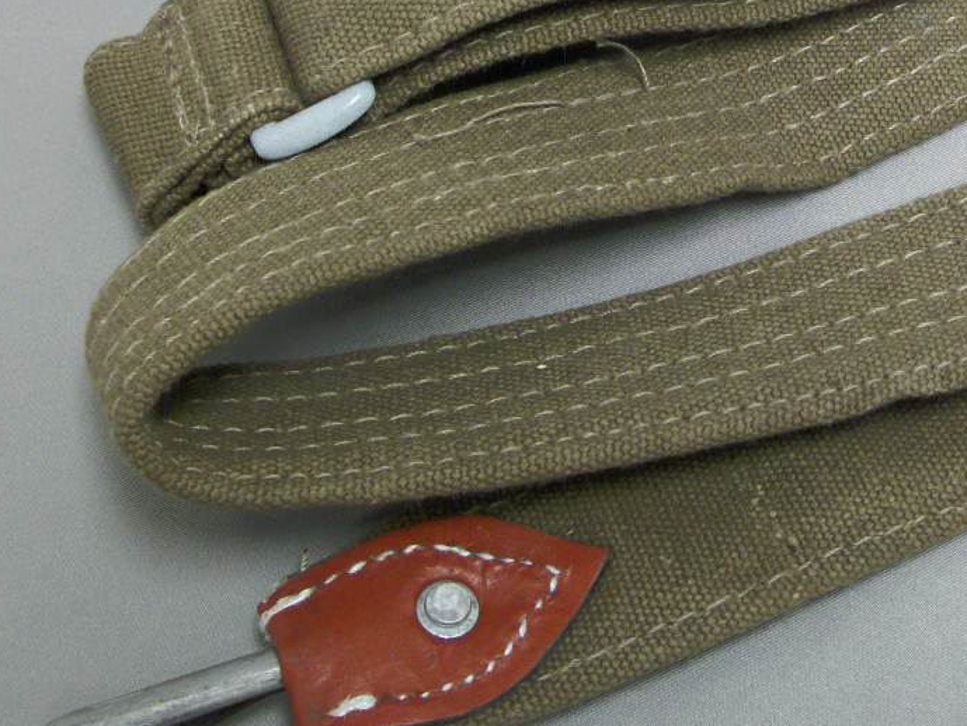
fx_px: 1816
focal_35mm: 65
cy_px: 153
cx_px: 726
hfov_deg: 29.4
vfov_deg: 22.3
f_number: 3.1
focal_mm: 6.3
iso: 154
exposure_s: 1/30
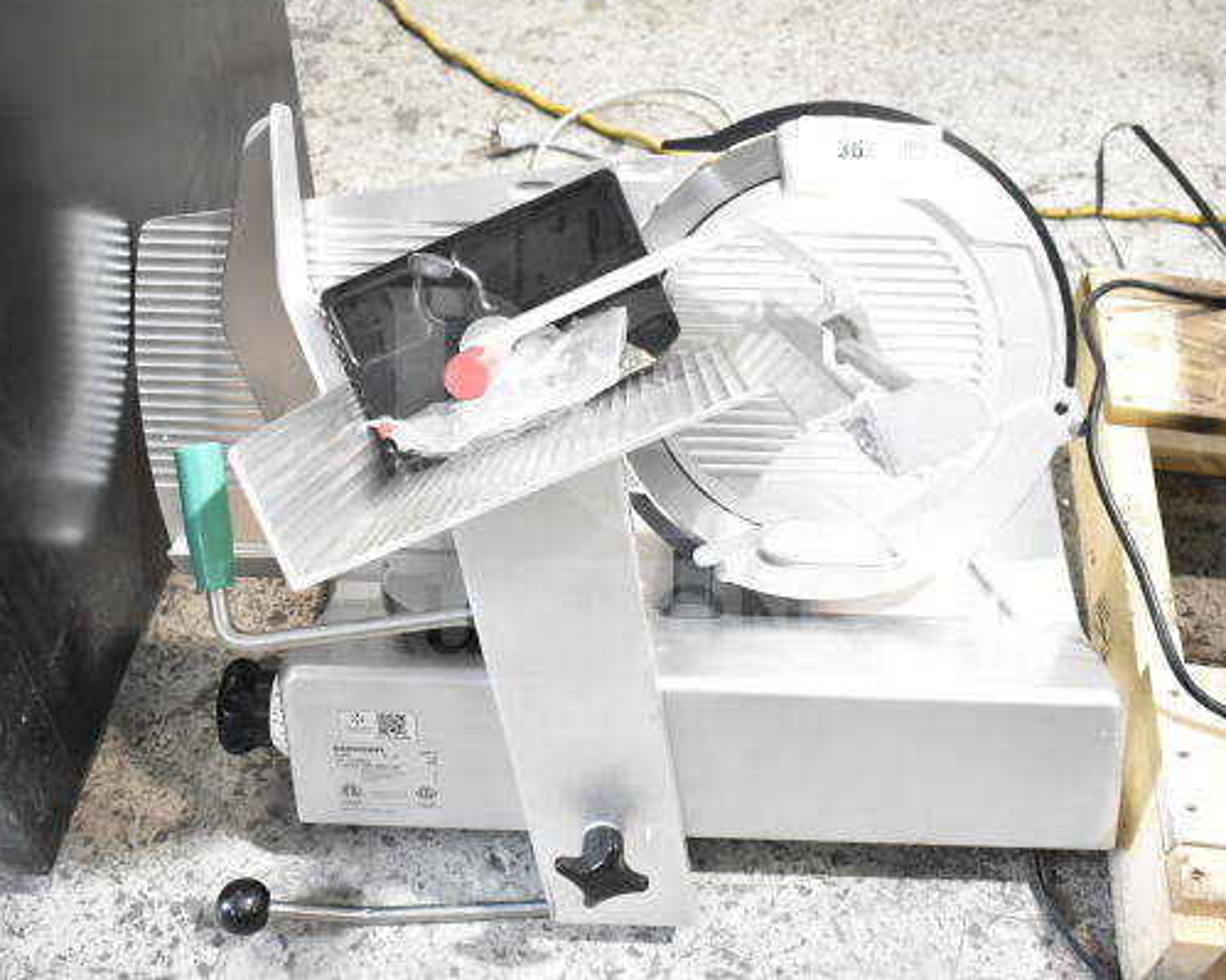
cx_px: 604
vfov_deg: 37.7
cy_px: 483
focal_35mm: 40
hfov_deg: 46.2
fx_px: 1436
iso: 1600
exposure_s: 1/60
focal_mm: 23
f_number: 4
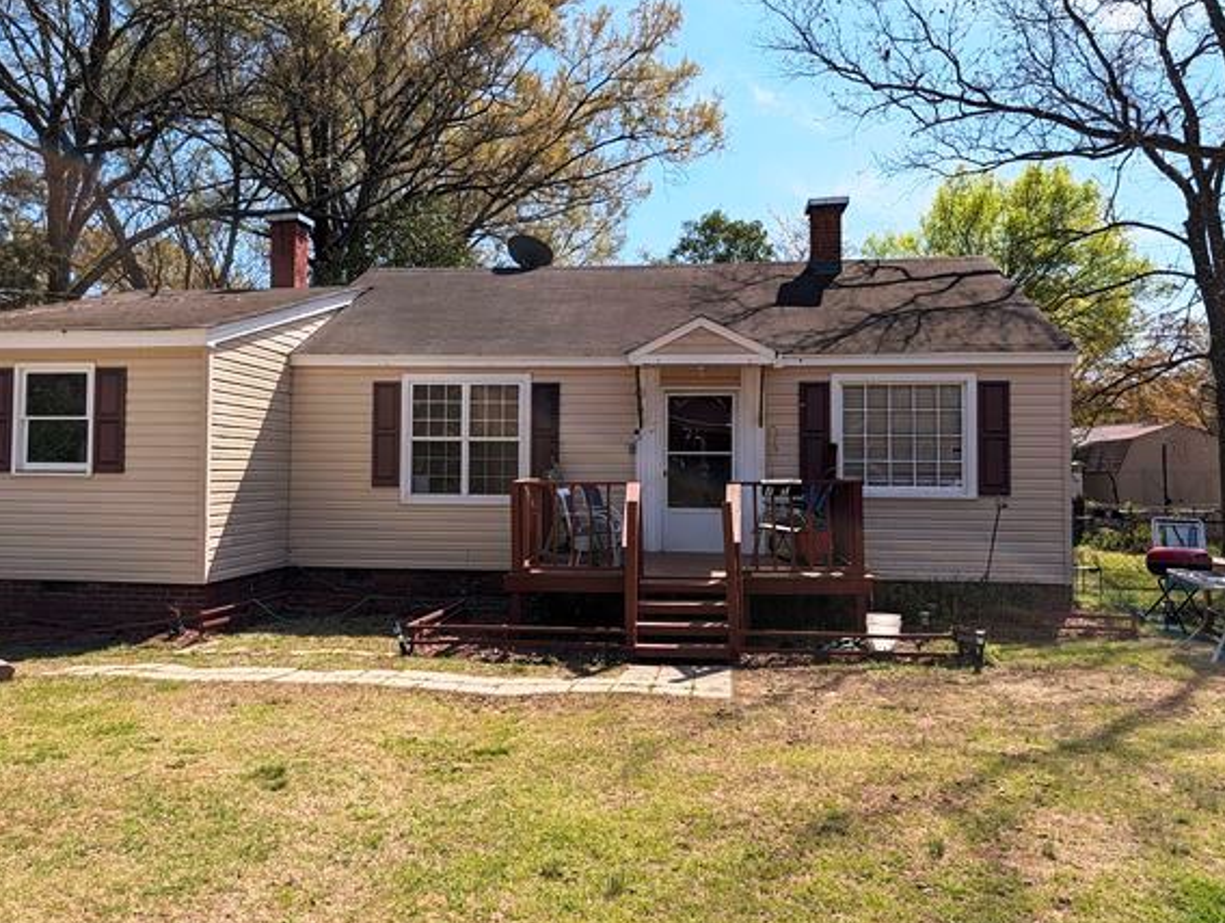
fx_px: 957
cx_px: 583
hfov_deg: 65.2
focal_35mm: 27
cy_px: 428
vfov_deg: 51.4
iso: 22
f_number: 1.68
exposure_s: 1/1066
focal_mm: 6.9
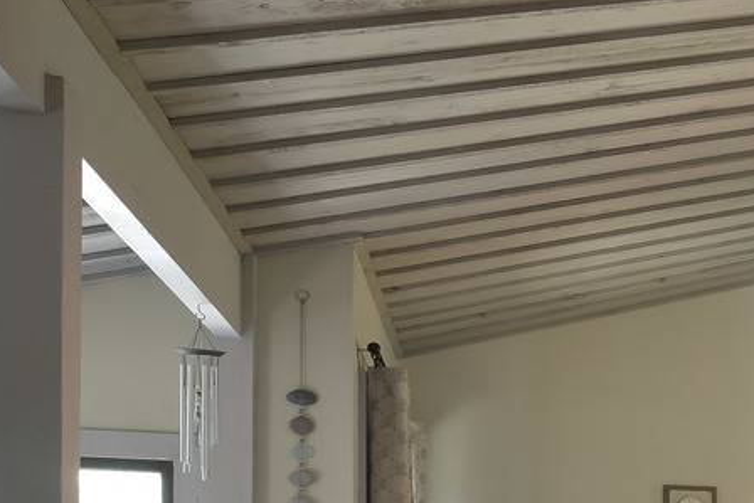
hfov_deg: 21.5
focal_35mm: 65
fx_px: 1362
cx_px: 1325
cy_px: 688
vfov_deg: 19.1
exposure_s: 1/1.67
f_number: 11
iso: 400
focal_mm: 18
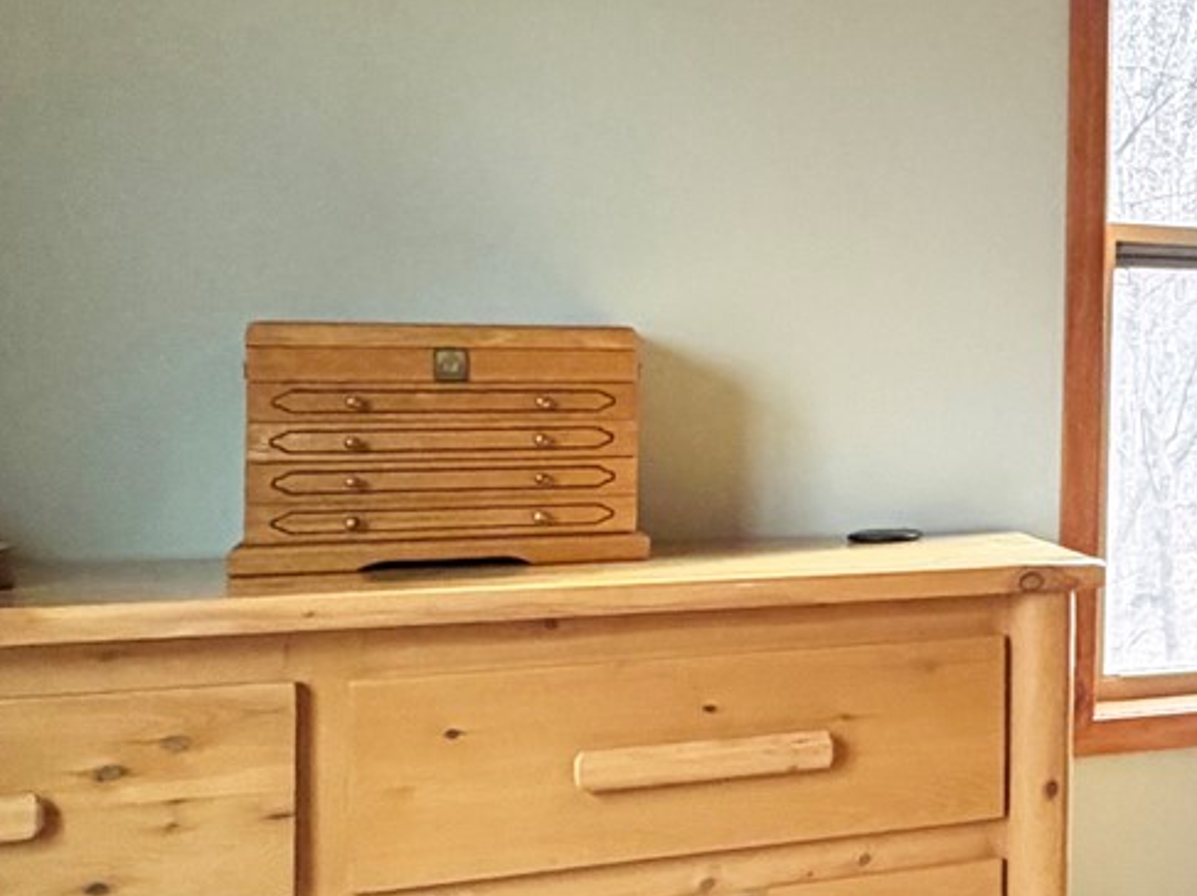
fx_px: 2039
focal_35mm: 59
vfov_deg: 24.7
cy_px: 352
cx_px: 1933
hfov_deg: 23.6
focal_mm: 2.22
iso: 200
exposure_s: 1/60
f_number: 2.2
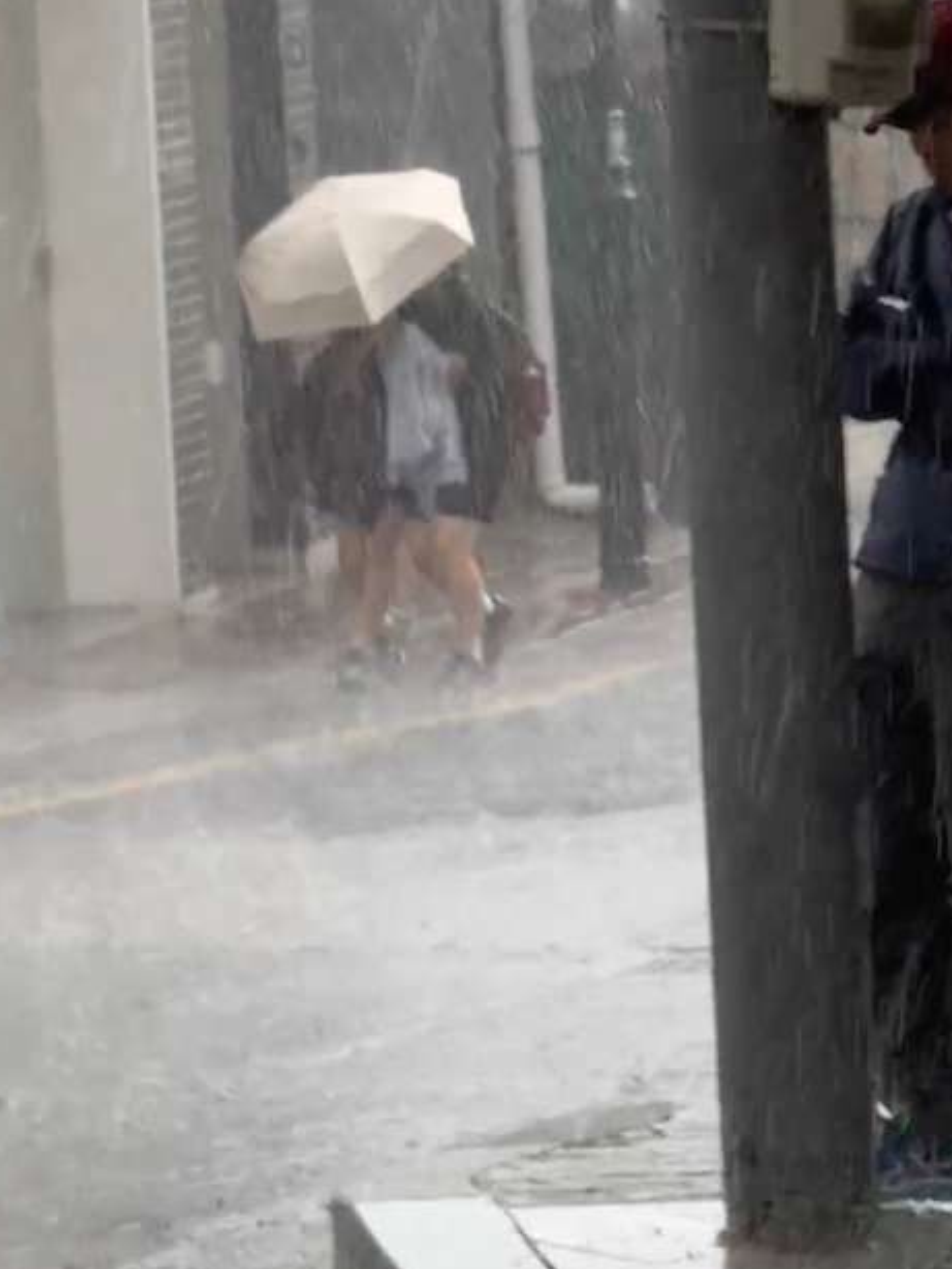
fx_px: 9161
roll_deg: +2.8
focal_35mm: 250
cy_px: 870
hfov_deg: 5.9
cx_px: 867
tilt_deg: -6.2
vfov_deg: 7.9
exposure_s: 1/193
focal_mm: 15.66
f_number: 2.8
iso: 50
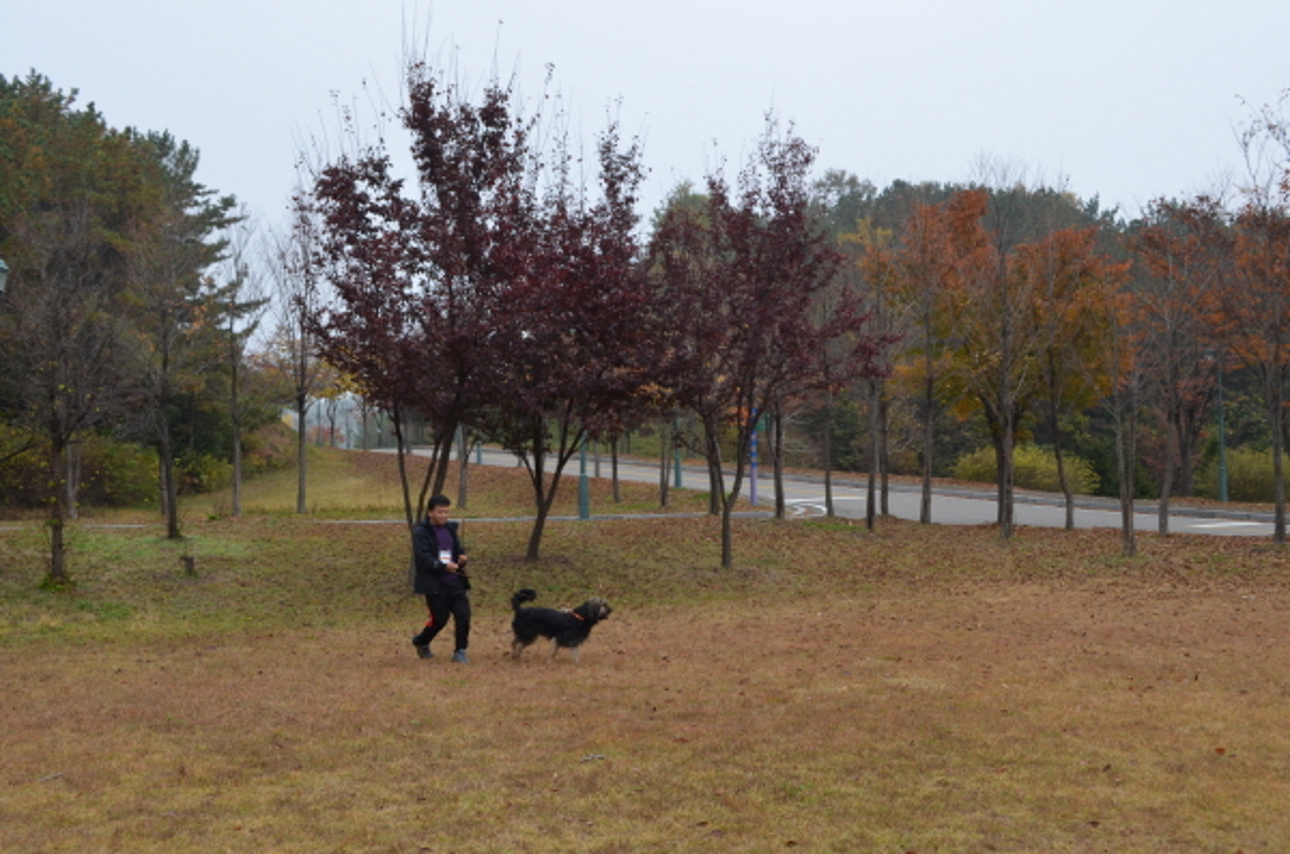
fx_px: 1394
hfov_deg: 49.7
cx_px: 645
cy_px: 427
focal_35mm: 39
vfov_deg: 34.0
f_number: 8
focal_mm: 26
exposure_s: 1/250
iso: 200
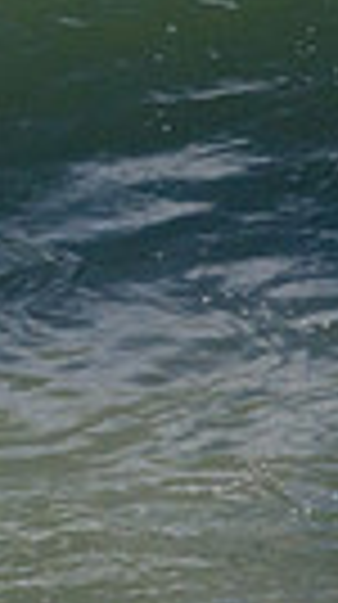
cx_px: -717
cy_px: -187
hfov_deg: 0.3
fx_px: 57945
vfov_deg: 0.6
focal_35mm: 3623
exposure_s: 1/2000
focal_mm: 800
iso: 1800
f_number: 11
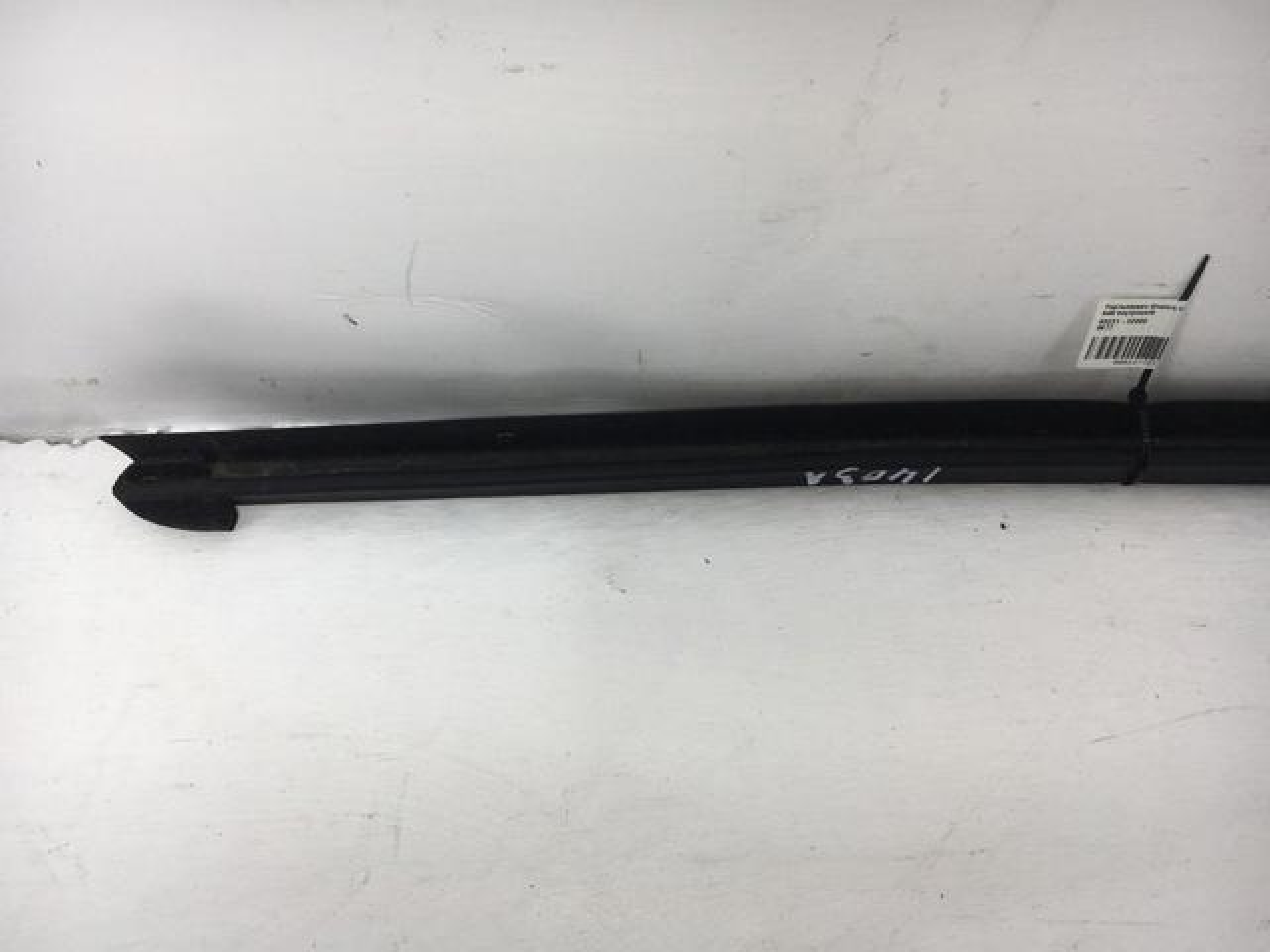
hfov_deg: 61.7
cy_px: 476
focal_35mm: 29
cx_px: 635
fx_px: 1064
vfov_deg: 48.2
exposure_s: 1/463
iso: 25
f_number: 2.2
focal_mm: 4.15
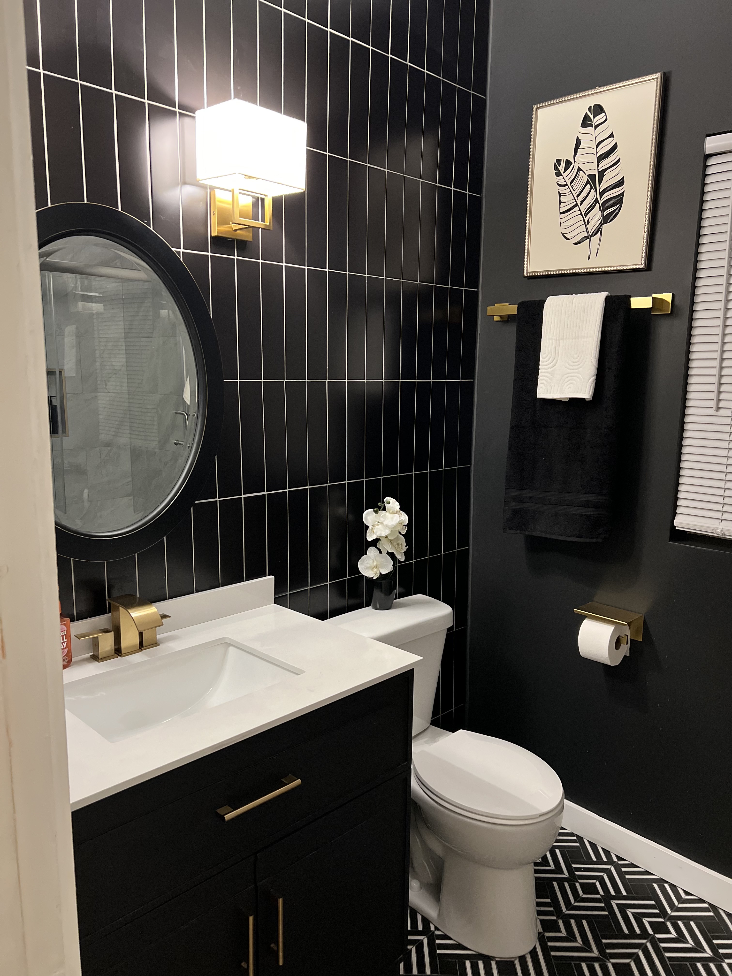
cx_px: 366
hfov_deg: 53.1
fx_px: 733
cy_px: 488
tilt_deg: -7.8
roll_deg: +0.0
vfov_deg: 67.3
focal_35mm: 26
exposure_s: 1/40
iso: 500
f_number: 1.5
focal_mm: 5.7
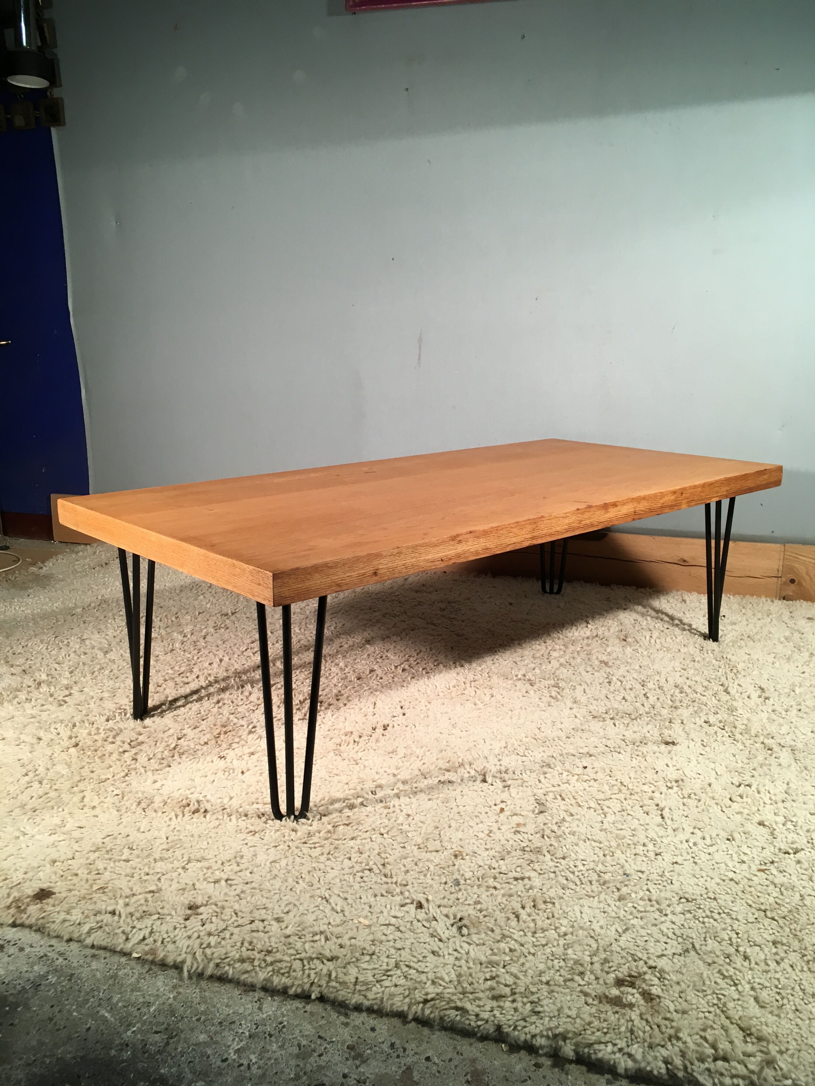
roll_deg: +0.2
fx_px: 910
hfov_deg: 48.2
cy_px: 543
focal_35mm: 29
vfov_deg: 61.7
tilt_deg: -14.0
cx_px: 408
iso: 40
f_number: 2.2
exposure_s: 1/33
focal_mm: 4.15
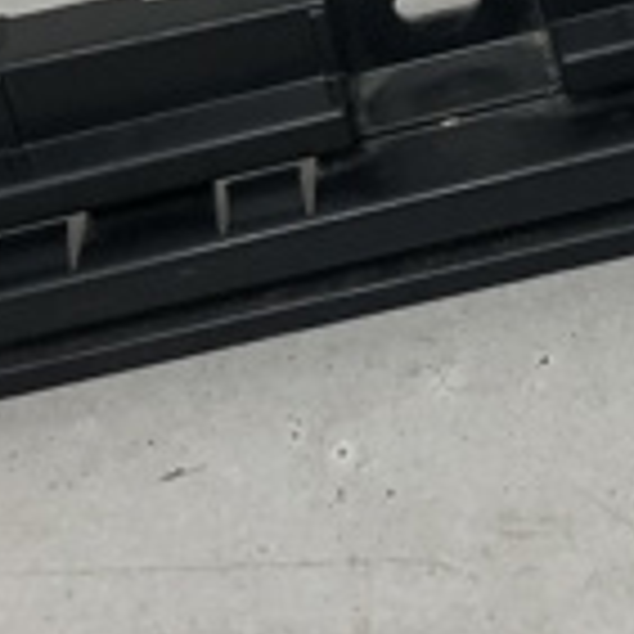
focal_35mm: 112
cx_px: 576
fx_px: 2321
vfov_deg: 15.3
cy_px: 4
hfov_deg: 15.4
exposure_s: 1/33
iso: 40
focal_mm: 4
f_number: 1.8
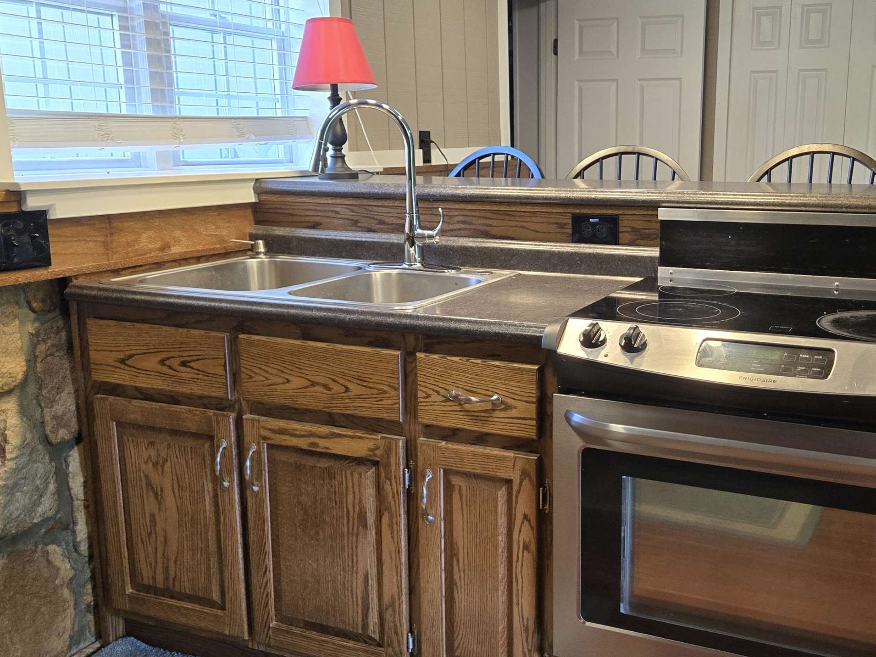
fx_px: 936
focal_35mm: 37
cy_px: 320
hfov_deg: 49.6
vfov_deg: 38.7
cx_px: 557
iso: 250
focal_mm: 5.4
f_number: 1.8
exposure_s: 1/120
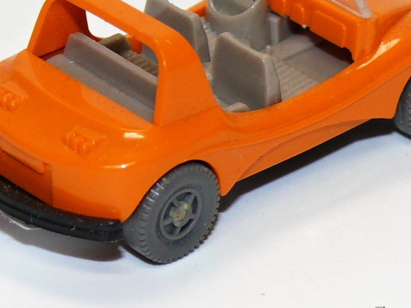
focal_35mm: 335
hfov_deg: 5.9
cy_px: 72
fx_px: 3978
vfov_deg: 4.4
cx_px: 212
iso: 100
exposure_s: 1/30
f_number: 4
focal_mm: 20.4
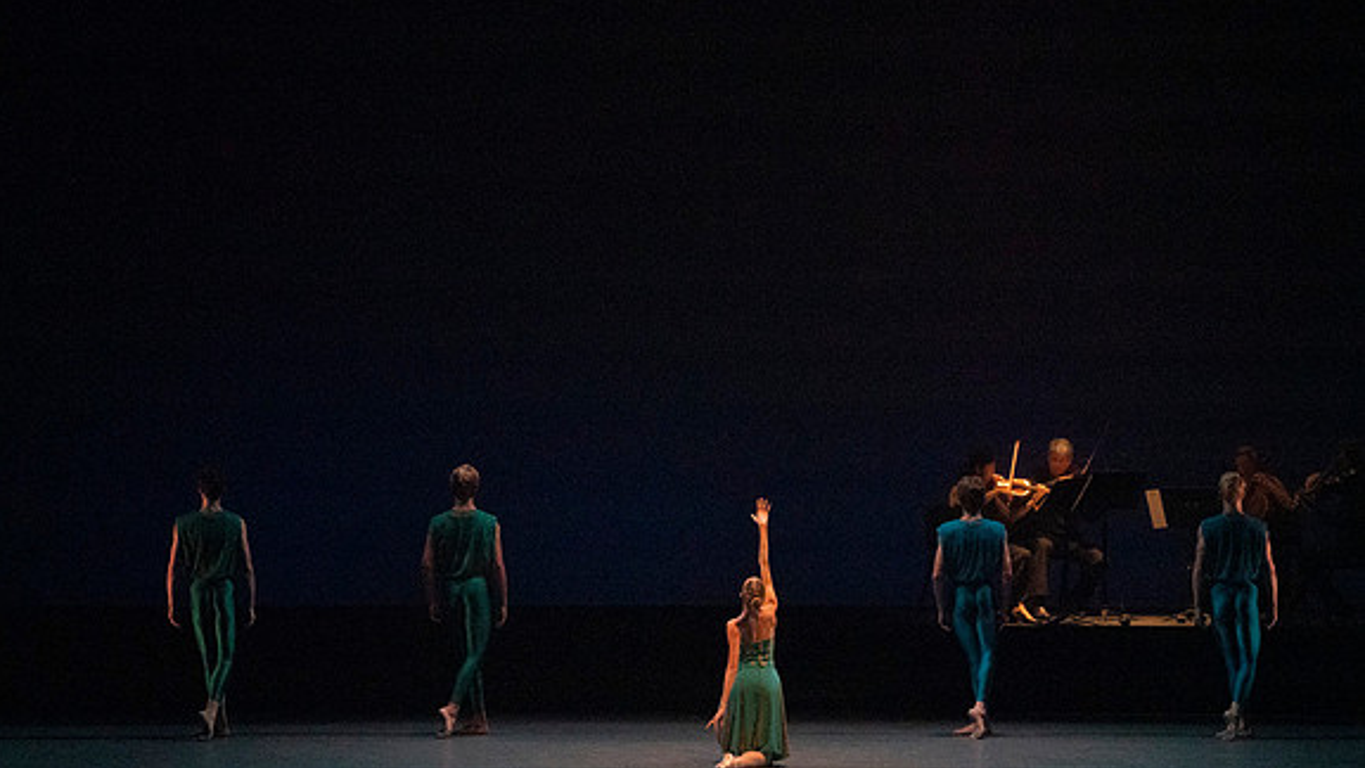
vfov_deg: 7.0
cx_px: 680
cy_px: 402
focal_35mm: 173
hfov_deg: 12.4
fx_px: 6262
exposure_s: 1/400
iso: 25600
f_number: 8
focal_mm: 164
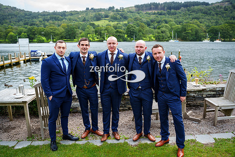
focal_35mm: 29
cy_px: 78
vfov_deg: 45.7
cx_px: 118
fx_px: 186
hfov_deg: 64.5
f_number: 3.5
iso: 800
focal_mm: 28
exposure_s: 1/1250
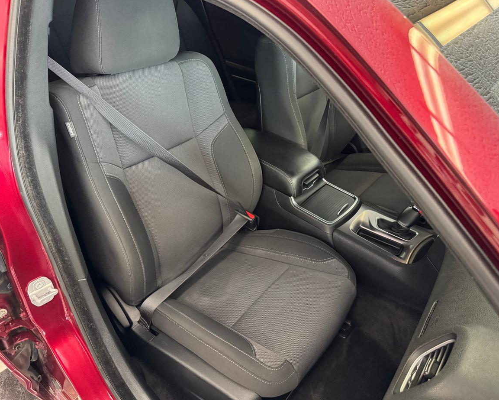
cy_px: 193
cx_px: 272
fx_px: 384
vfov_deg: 54.9
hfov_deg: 65.9
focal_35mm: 26
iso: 500
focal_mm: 6.76
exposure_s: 1/60
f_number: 1.78
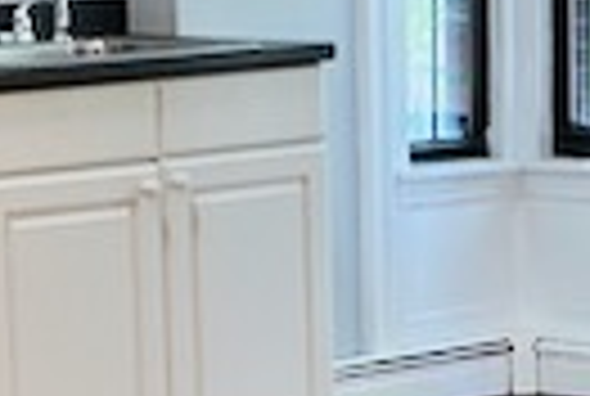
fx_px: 3384
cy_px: 464
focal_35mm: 206
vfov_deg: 6.7
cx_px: 518
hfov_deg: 9.9
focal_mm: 4.25
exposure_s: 1/60
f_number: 1.8
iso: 80
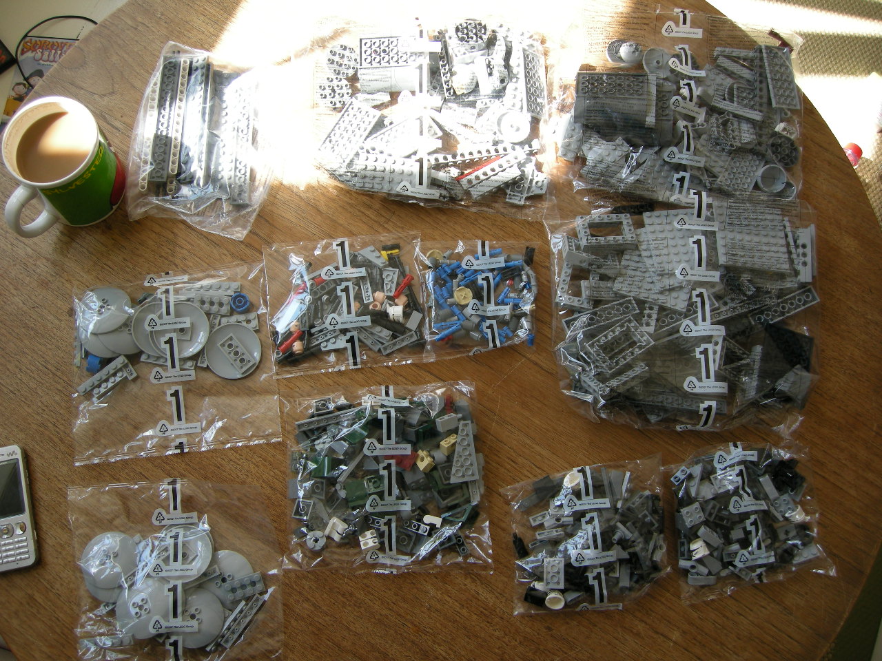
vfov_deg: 39.7
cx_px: 441
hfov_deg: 51.4
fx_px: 917
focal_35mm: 36
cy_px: 330
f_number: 3
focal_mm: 7.5
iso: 64
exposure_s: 1/75.5
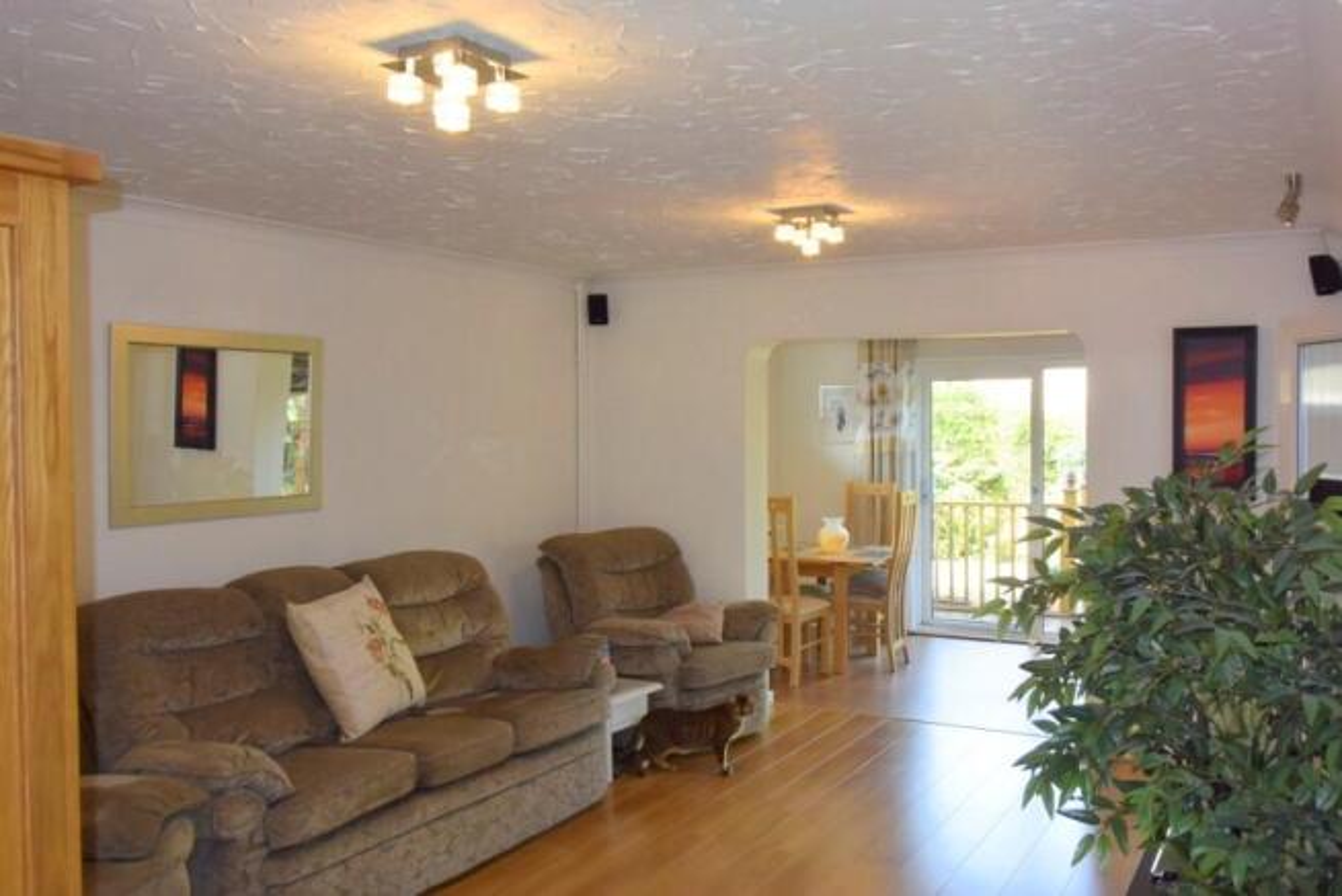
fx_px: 1194
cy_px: 448
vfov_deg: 41.2
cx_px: 671
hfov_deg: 58.7
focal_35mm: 32
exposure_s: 1/125
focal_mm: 12.1
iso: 400
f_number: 3.8
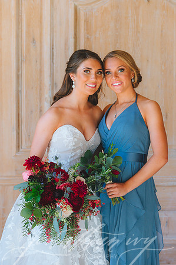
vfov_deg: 20.8
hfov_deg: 13.9
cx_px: 88
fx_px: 720
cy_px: 132
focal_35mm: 98
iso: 640
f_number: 2.8
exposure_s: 1/250
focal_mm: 98
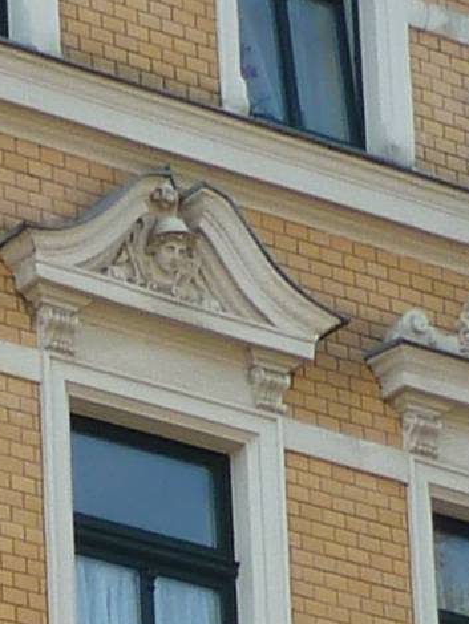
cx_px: -117
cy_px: 1209
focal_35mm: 256
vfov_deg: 7.5
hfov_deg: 5.8
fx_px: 4620
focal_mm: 5.5
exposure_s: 1/320
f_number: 2.8
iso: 80
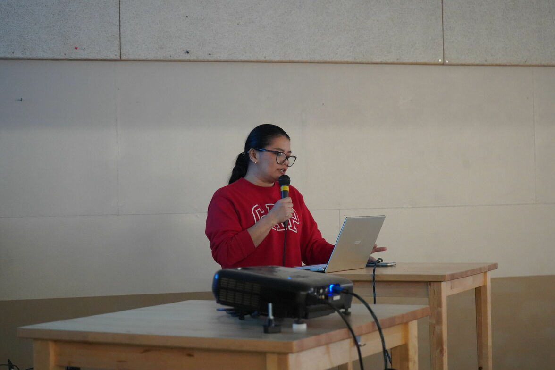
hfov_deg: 28.8
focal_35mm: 70
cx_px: 278
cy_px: 185
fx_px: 1079
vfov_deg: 19.5
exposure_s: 1/125
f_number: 5.6
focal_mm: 70
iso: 12800
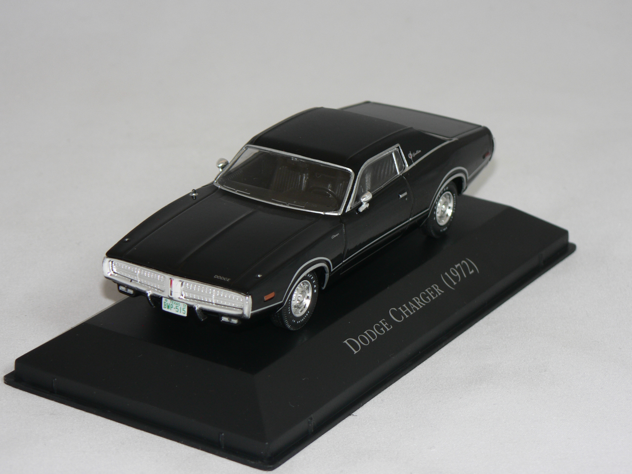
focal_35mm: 122
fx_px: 2227
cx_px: 316
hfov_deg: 16.1
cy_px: 237
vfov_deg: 12.1
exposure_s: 1/60
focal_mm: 20.3
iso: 80
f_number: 3.2
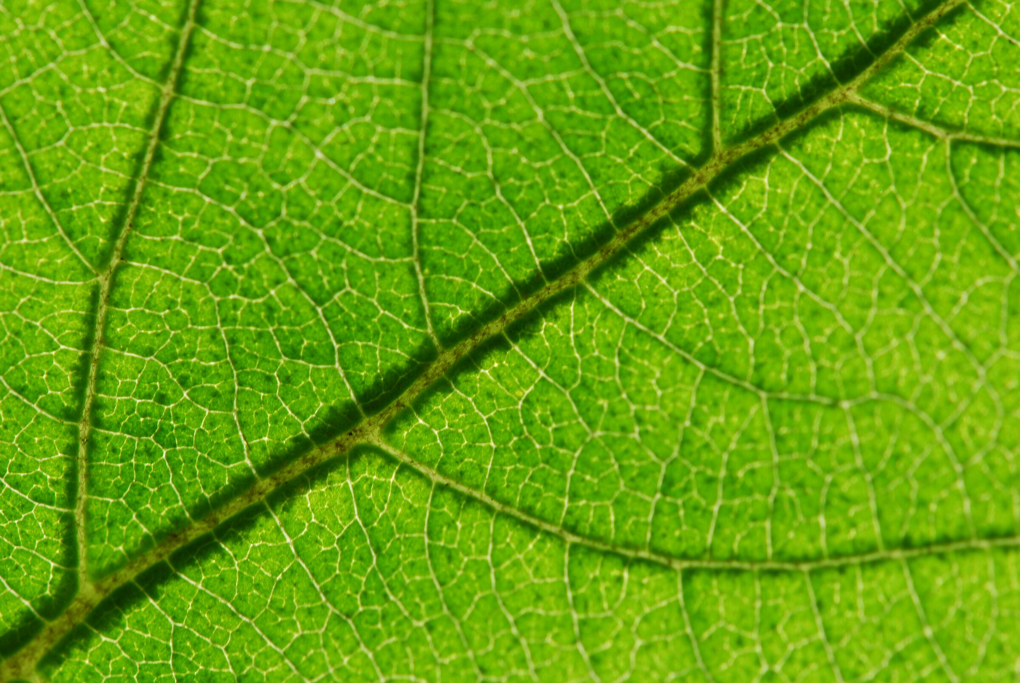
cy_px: 342
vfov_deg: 8.7
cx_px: 510
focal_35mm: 158
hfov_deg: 13.0
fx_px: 4468
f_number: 8
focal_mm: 105
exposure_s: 1/160
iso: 100
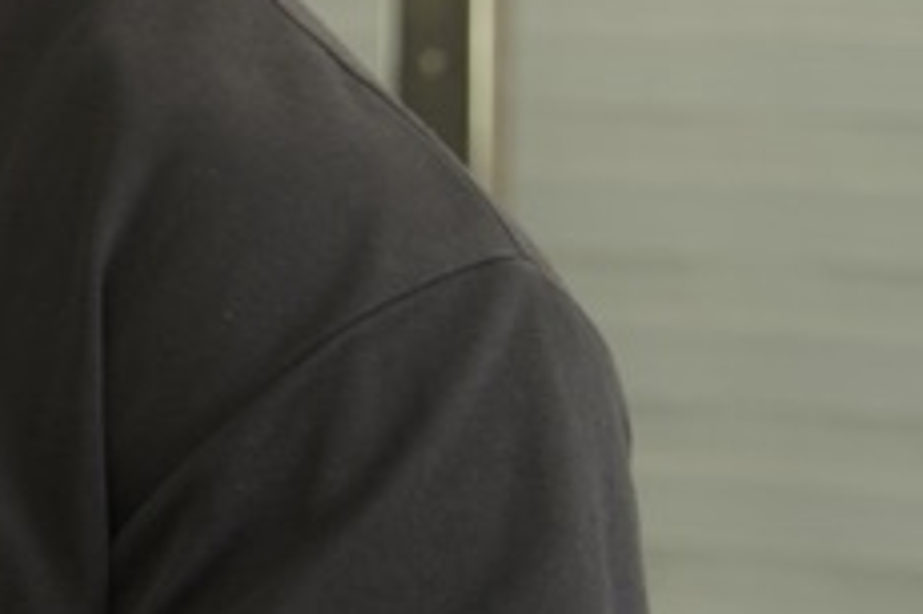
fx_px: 5355
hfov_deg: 8.9
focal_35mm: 209
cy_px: 136
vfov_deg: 6.6
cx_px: -1288
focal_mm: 40
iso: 250
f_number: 4
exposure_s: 1/40
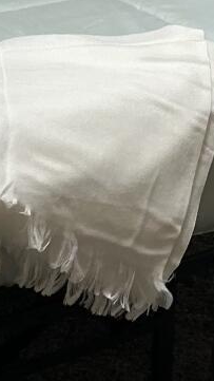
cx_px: 127
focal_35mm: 157
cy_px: -320
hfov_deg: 7.7
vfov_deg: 12.4
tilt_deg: -5.6
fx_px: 1584
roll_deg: -1.2
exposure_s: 1/60
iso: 200
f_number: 1.5
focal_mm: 5.7
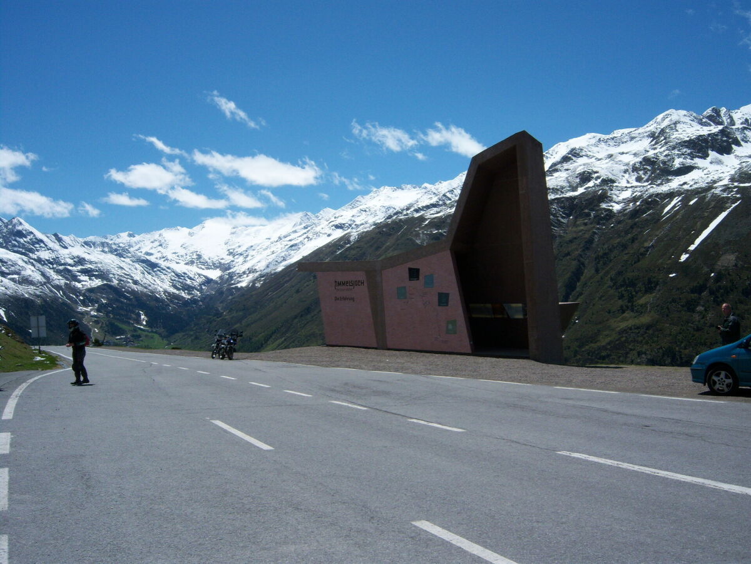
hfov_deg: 51.4
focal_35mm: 36
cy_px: 282
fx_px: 781
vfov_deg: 39.7
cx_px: 376
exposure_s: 1/1600
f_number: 4.8
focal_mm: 7.5
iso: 80
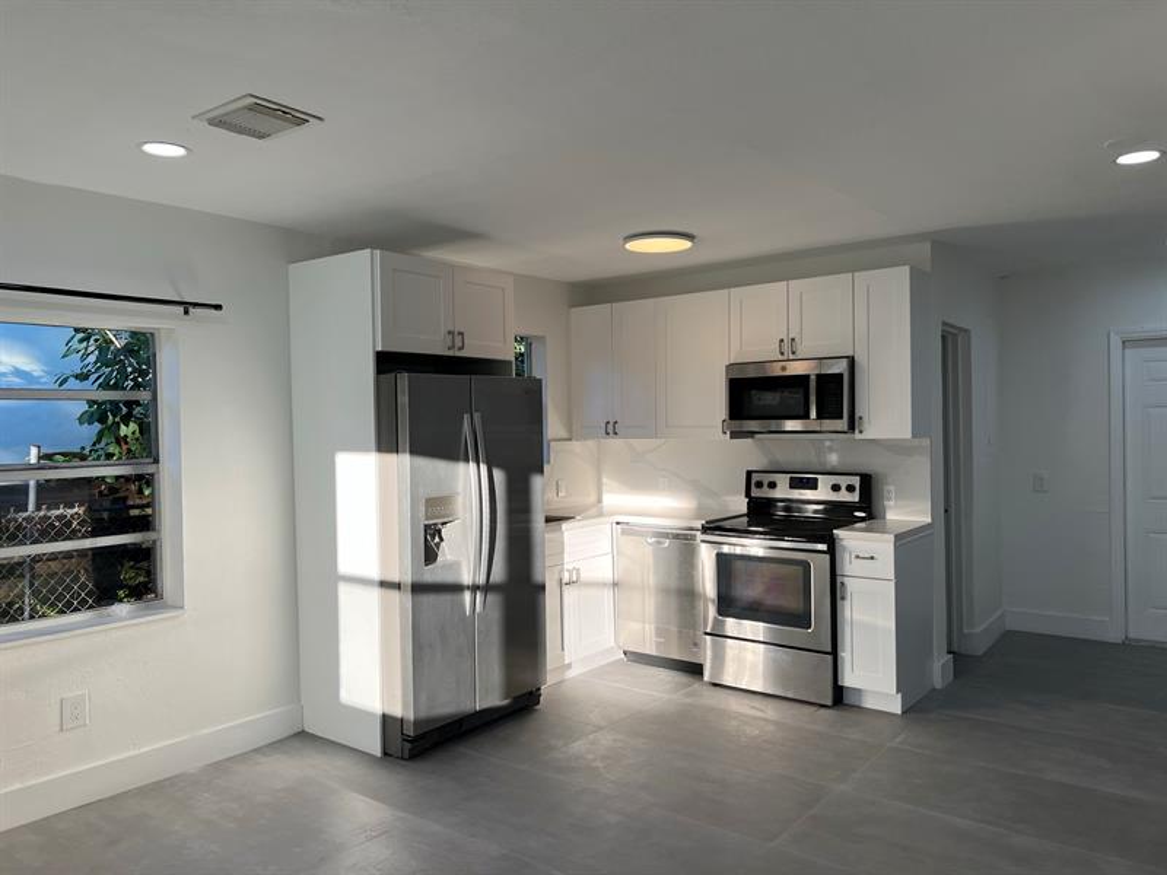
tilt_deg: -1.2
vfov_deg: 53.1
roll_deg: +0.8
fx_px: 877
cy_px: 438
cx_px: 584
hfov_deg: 67.3
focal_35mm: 26
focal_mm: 5.7
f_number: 1.5
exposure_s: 1/533
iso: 50
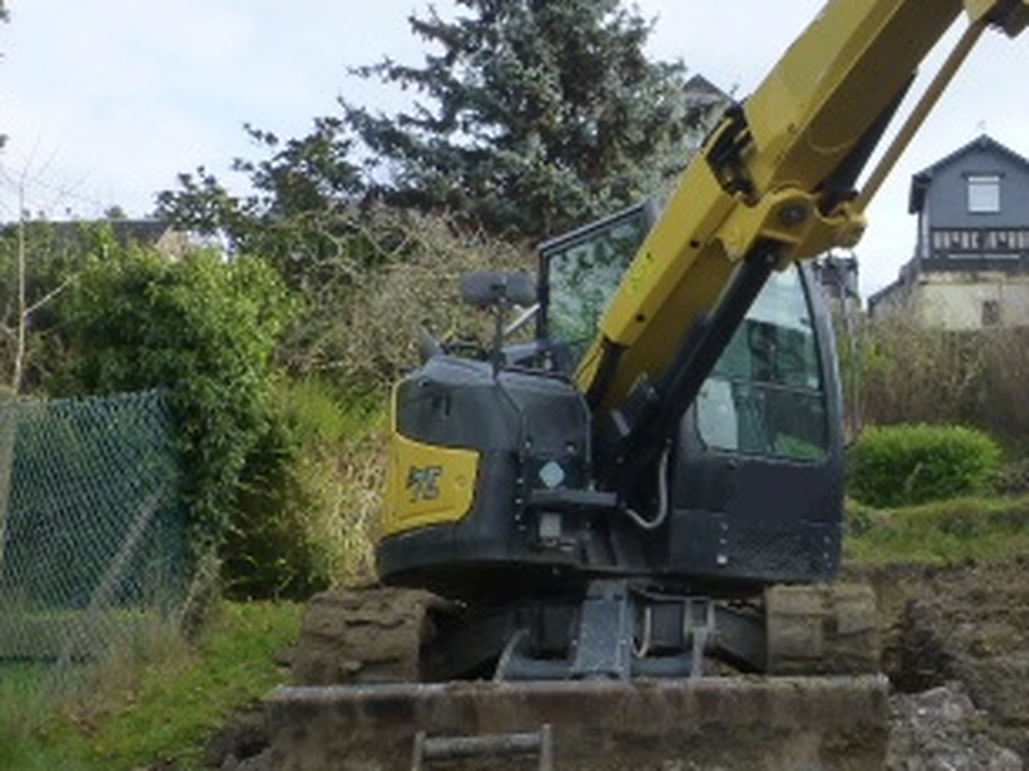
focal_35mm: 50
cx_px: 932
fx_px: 1486
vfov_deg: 29.1
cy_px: 386
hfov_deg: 35.8
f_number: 4
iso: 160
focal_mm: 4.3
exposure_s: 1/400
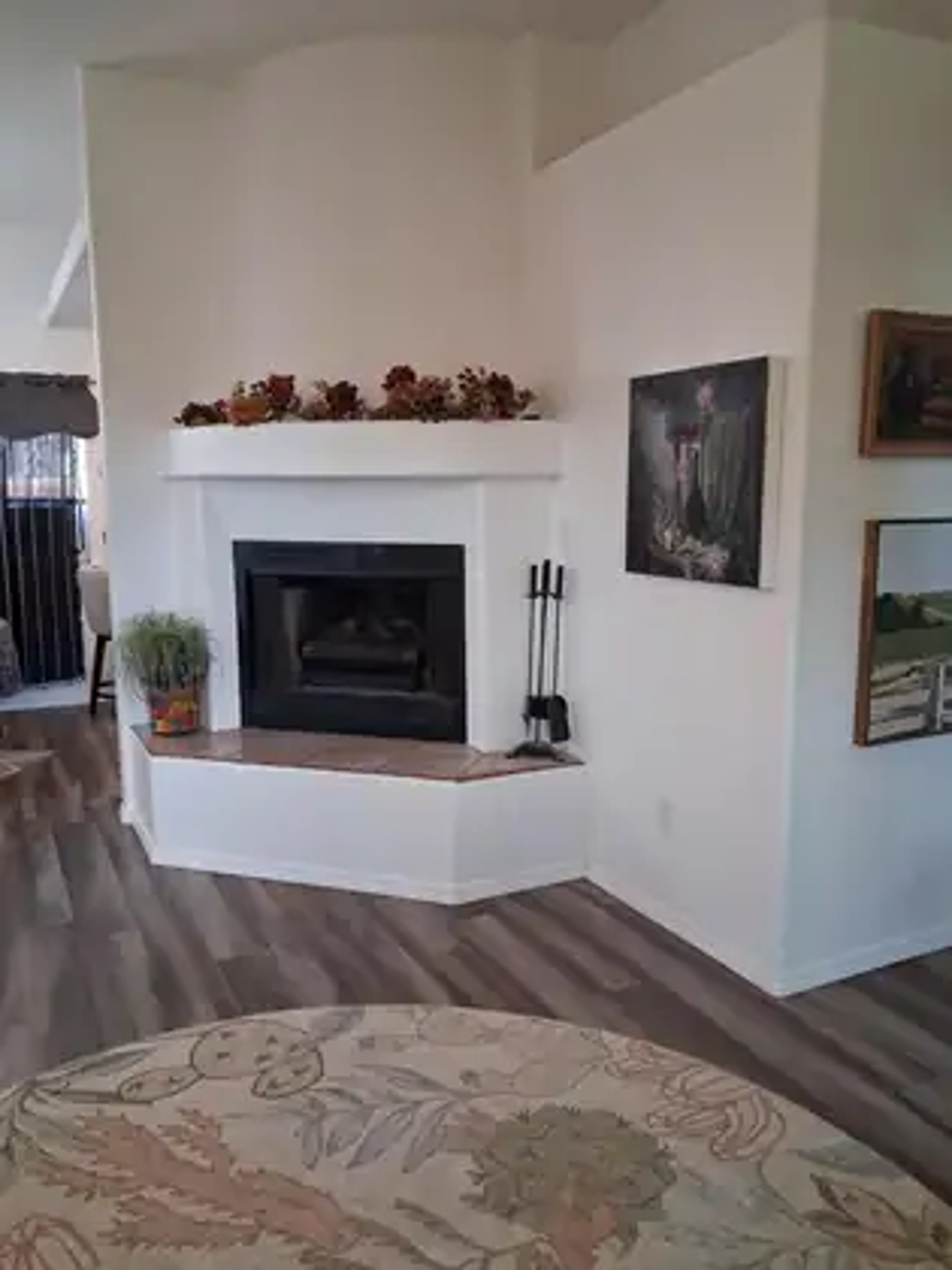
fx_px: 990
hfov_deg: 51.4
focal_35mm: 27
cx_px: 476
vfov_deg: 65.3
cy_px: 635
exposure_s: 1/50
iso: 320
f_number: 1.8
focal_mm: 4
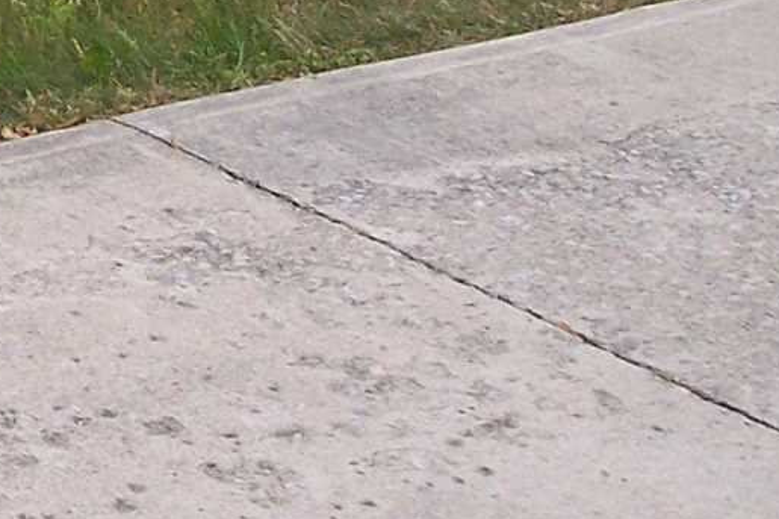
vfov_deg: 8.3
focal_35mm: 157
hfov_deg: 11.9
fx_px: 3396
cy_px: -567
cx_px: -700
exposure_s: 1/350
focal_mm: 8
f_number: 4.8
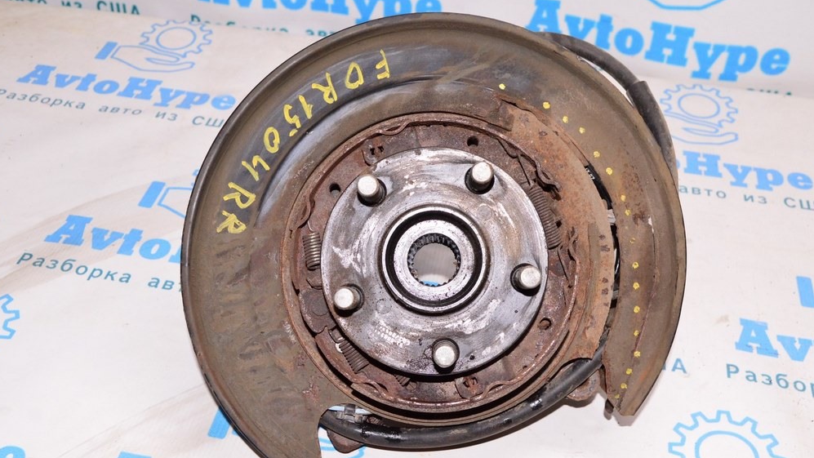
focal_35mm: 44
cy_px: 245
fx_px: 940
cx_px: 411
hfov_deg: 46.8
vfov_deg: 27.4
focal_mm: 27
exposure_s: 1/80
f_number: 8
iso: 1600
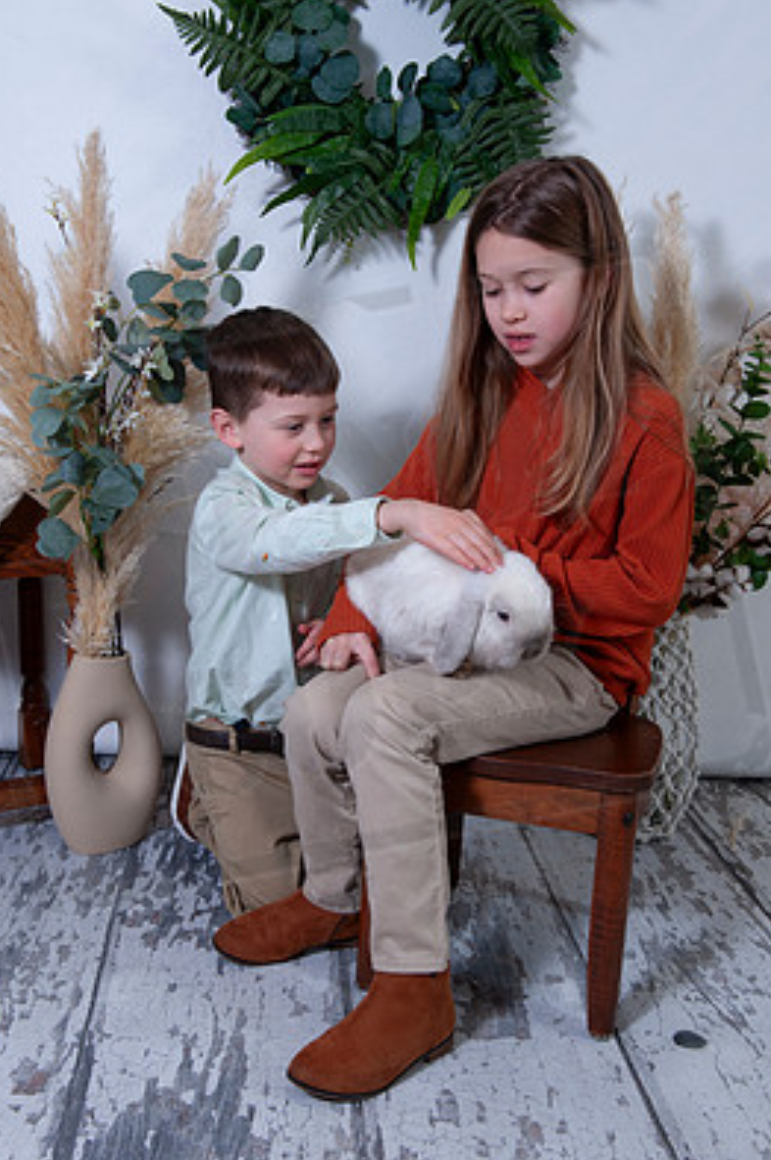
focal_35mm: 40
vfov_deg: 48.5
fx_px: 1287
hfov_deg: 33.3
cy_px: 580
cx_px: 352
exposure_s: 1/80
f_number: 5.6
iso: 100
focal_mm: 35
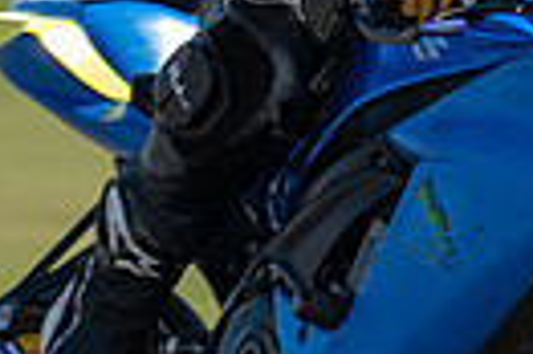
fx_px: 26173
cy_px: 43
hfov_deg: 1.2
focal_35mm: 1770
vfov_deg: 0.8
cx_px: 557
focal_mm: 400
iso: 90
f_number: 11
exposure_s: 1/160
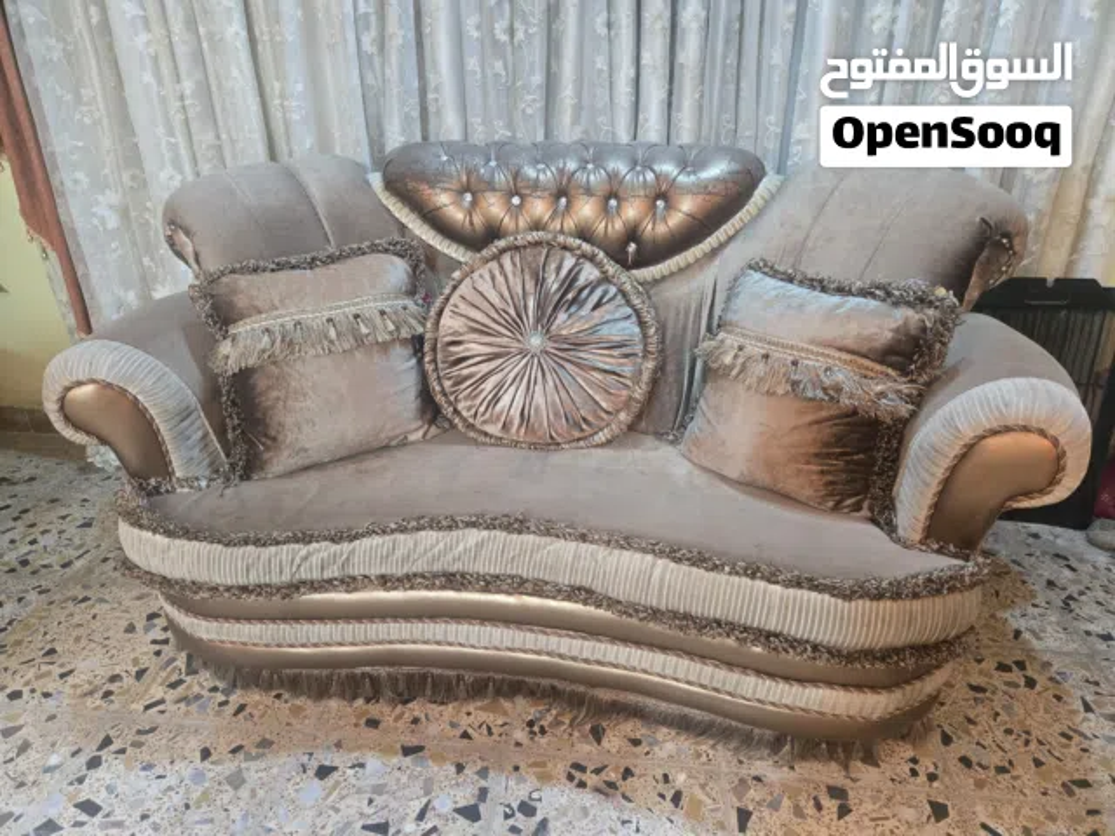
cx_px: 558
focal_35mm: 23
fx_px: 741
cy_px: 418
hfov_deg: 73.9
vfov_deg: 58.9
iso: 1000
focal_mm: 5.4
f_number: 1.8
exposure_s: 1/100
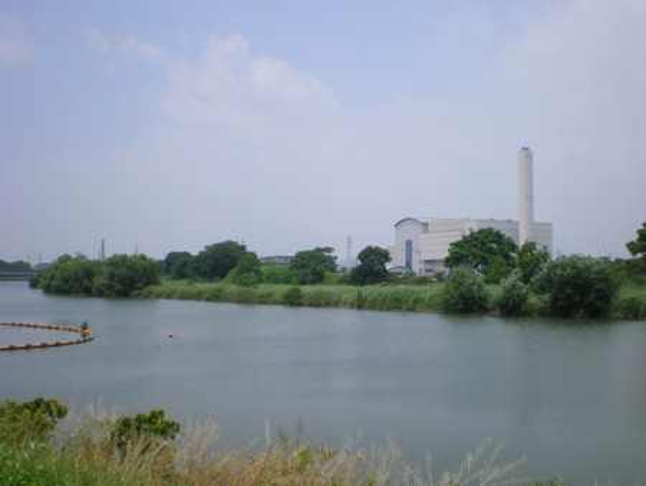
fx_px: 710
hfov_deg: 49.0
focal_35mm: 38
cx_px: 323
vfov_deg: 37.8
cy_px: 243
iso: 64
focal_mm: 6.3
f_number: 4.6
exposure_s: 1/500
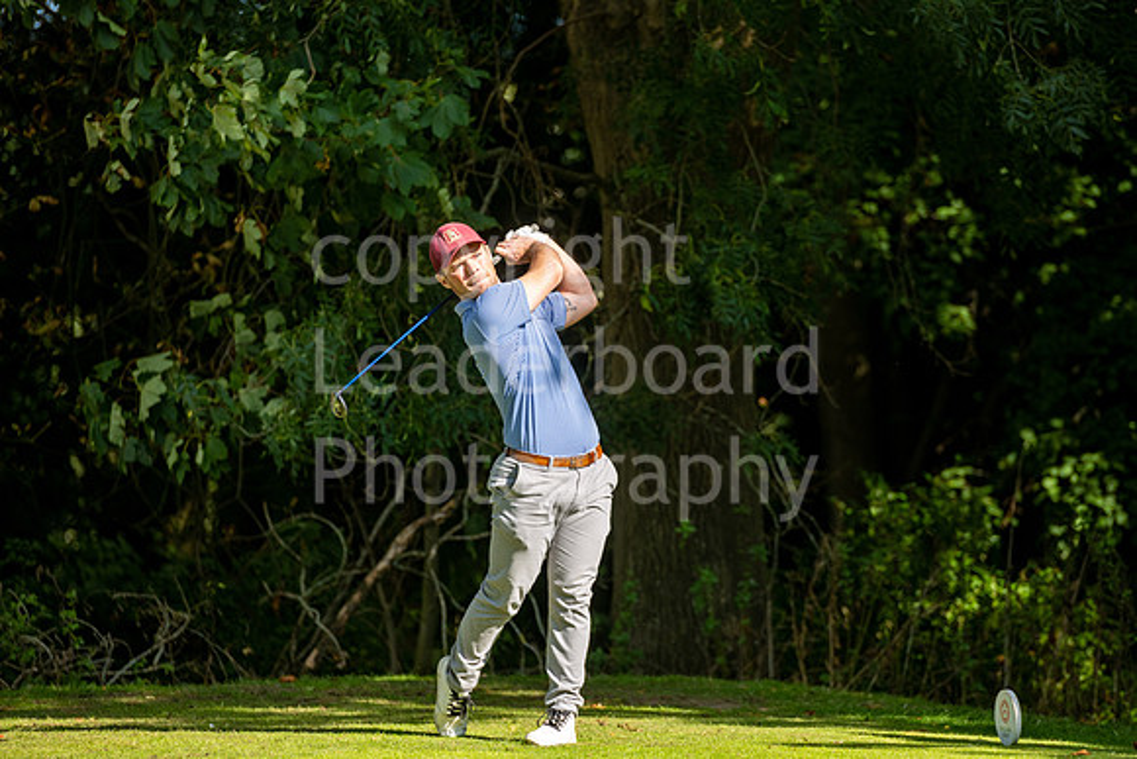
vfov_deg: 6.9
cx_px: 568
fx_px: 6318
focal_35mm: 200
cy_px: 380
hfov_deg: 10.3
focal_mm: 200
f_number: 4.5
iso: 200
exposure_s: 1/1000
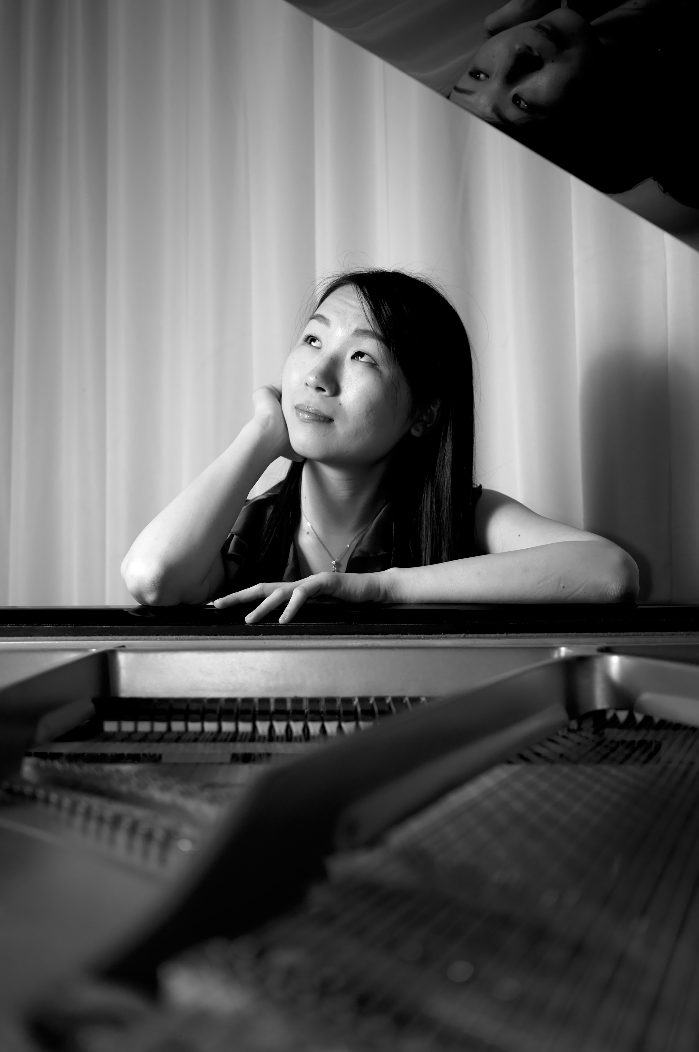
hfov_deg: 25.9
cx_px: 350
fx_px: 1518
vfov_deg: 38.2
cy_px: 526
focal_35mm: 52
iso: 200
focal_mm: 35
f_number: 2.8
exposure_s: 1/180
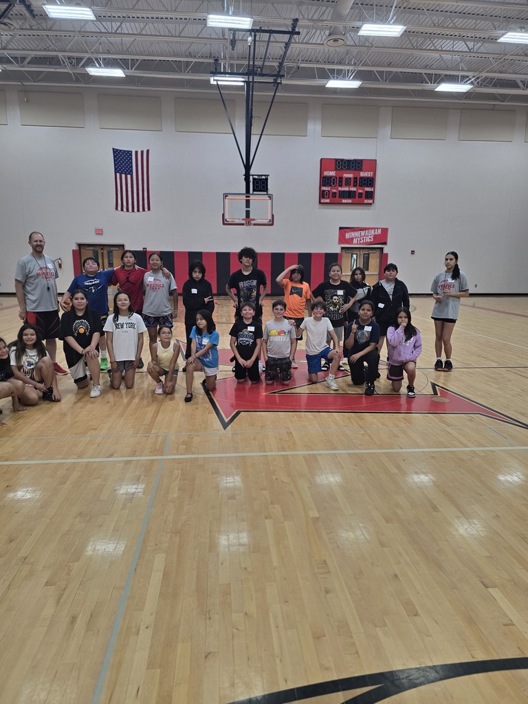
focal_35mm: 23
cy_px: 352
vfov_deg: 73.9
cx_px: 264
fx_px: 468
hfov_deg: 58.9
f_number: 1.7
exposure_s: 1/120
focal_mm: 6.3
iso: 160
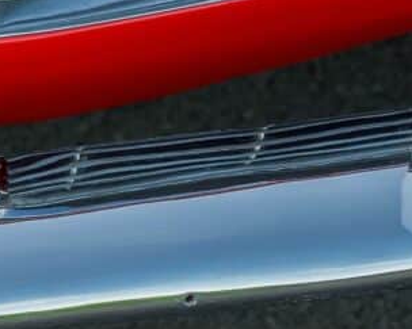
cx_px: -115
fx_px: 4766
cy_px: -255
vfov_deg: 3.9
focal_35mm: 391
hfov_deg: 4.9
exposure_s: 1/100
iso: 64
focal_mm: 49.5
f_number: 2.8
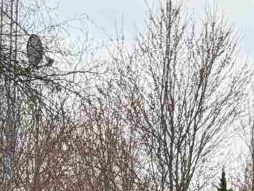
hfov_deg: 6.6
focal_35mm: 294
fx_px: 2156
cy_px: 432
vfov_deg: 4.9
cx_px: 483
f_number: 1.78
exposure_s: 1/1242
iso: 64
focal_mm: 6.76
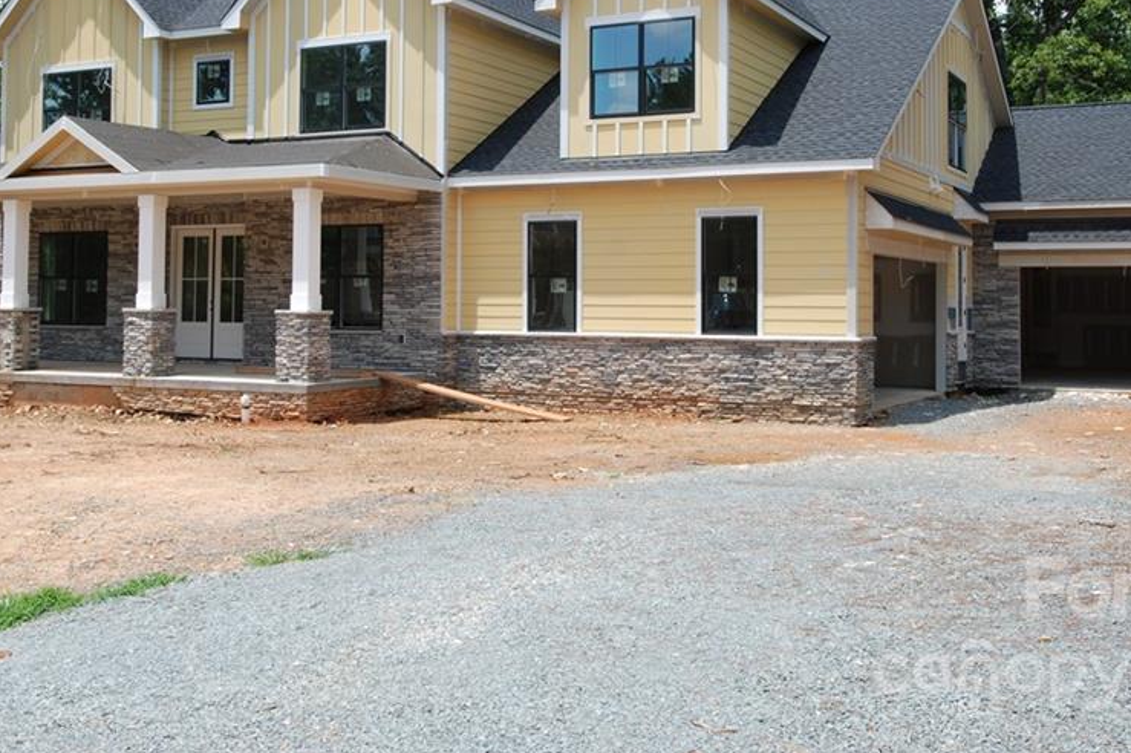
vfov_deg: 30.5
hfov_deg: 44.8
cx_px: 549
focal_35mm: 44
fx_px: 1372
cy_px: 254
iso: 250
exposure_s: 1/320
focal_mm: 21
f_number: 9
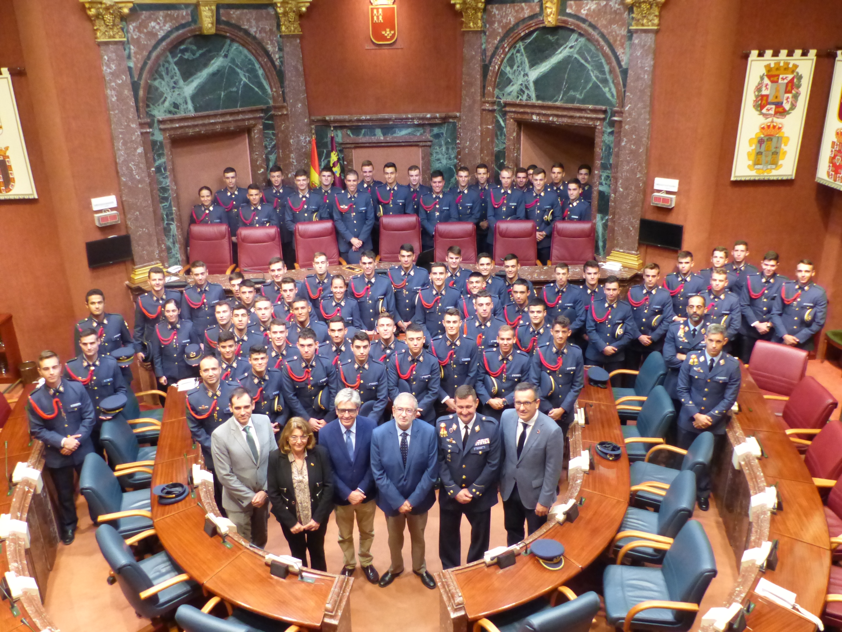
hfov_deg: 61.7
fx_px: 705
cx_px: 421
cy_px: 316
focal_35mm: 29
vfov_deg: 48.2
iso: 800
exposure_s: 1/25
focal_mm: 5.3
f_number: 3.2
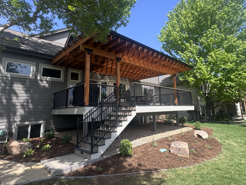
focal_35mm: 14
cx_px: 123
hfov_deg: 102.1
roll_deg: +0.6
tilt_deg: +11.3
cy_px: 92
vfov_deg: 85.7
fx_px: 99
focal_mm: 2.22
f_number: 2.2
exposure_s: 1/641
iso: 50
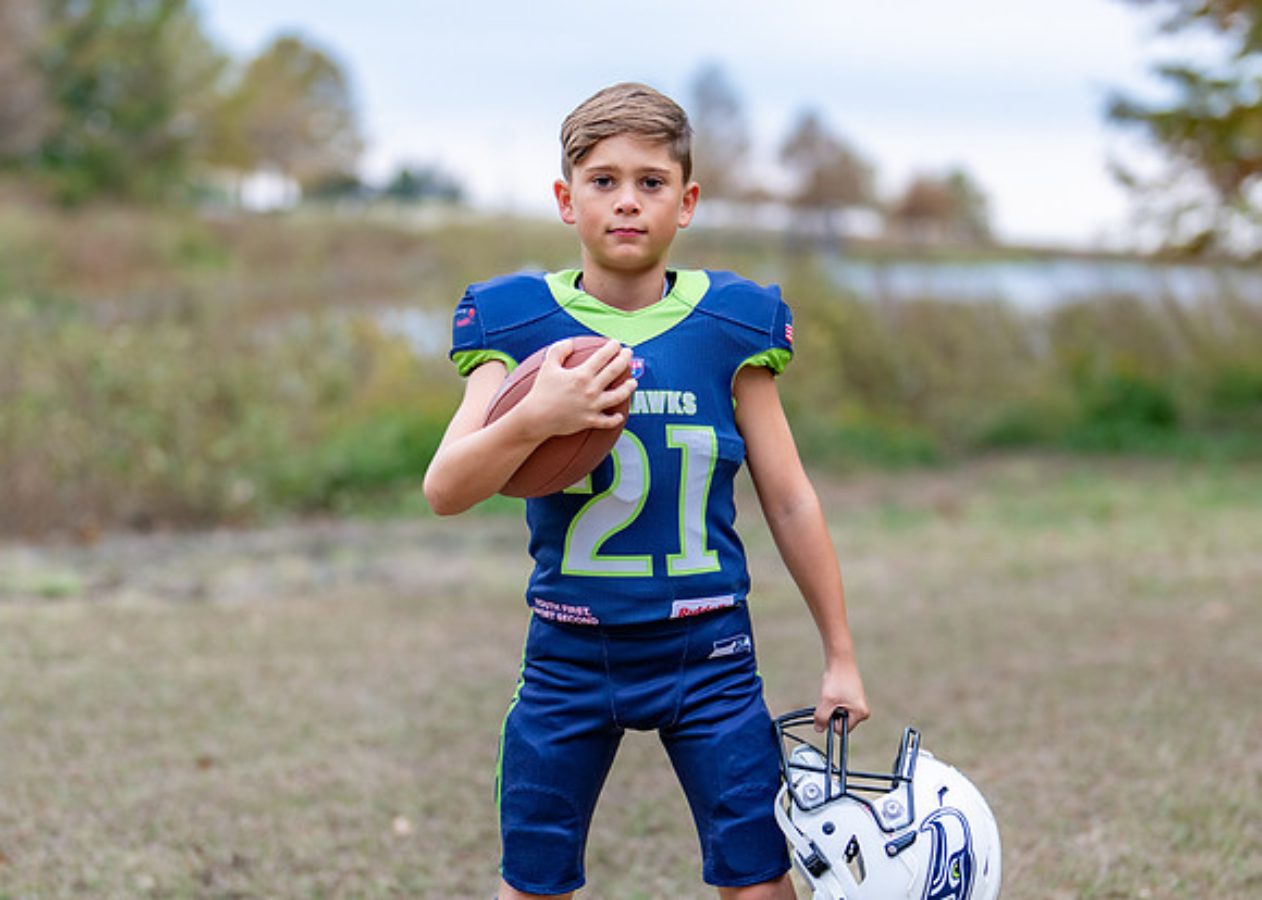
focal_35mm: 86
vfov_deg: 16.5
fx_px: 3096
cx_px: 654
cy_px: 562
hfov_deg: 23.0
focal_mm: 50
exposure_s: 1/500
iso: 100
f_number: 1.2
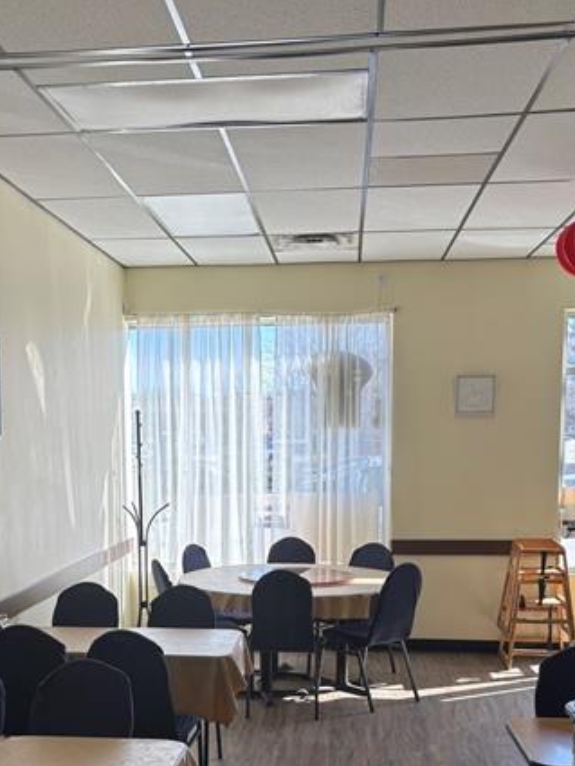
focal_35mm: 47
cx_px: 224
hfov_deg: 30.8
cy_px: 543
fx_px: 1040
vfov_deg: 39.7
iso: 50
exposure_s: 1/453
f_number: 1.6
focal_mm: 5.96
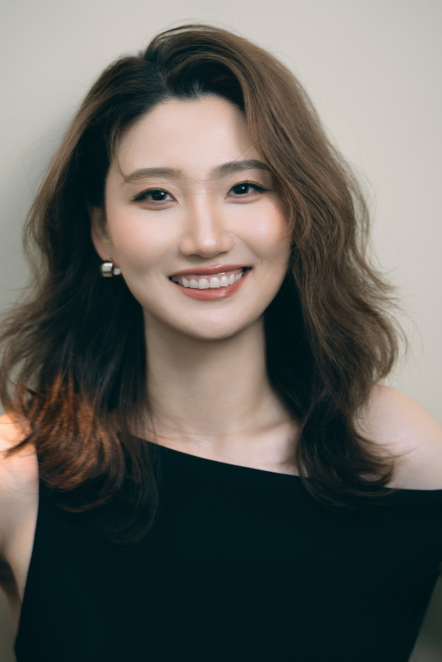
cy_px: 331
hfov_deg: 9.5
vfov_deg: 14.3
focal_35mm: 144
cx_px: 221
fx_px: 2652
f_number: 3.2
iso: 250
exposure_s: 1/20
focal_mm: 144
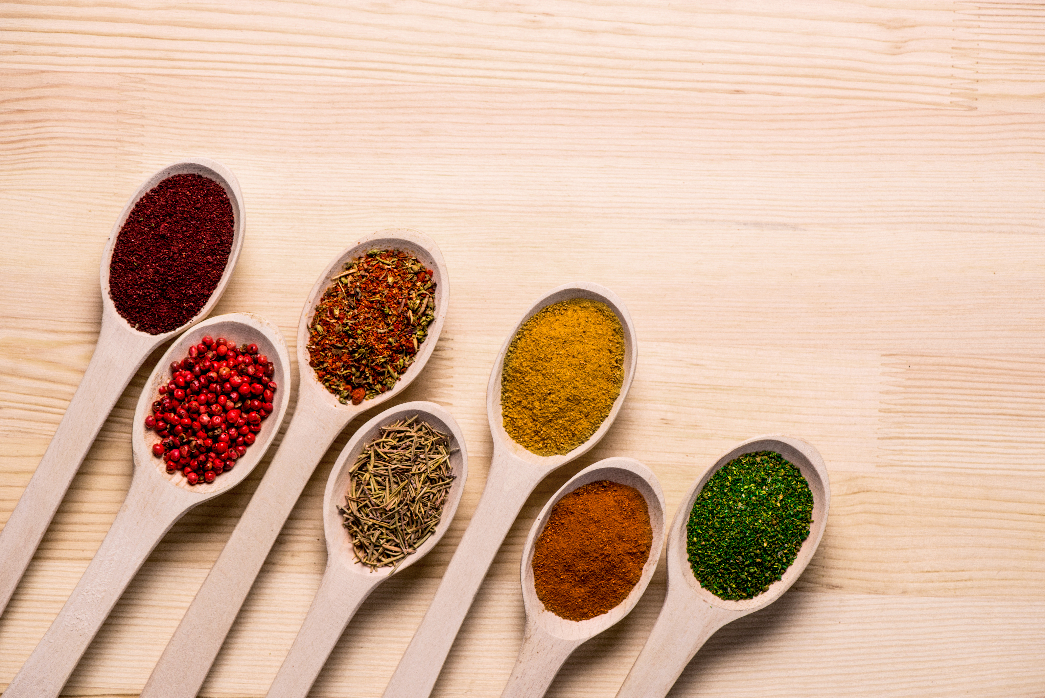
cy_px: 349
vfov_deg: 13.1
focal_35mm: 105
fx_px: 3049
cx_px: 522
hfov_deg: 19.5
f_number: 8
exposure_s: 1/100
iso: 400
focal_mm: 105
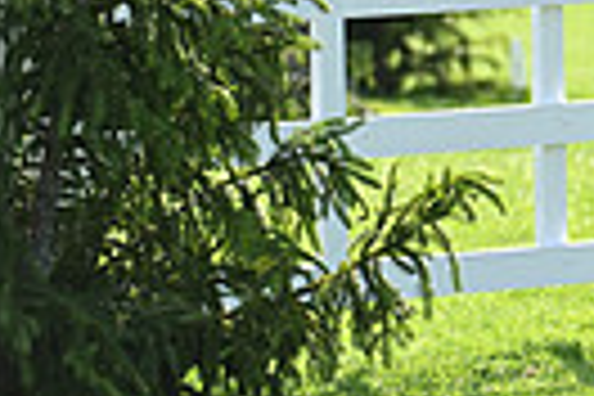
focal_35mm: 876
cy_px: -358
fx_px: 14453
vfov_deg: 1.6
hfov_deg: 2.3
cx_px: 1220
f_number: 4.5
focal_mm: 200
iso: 500
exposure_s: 1/1250
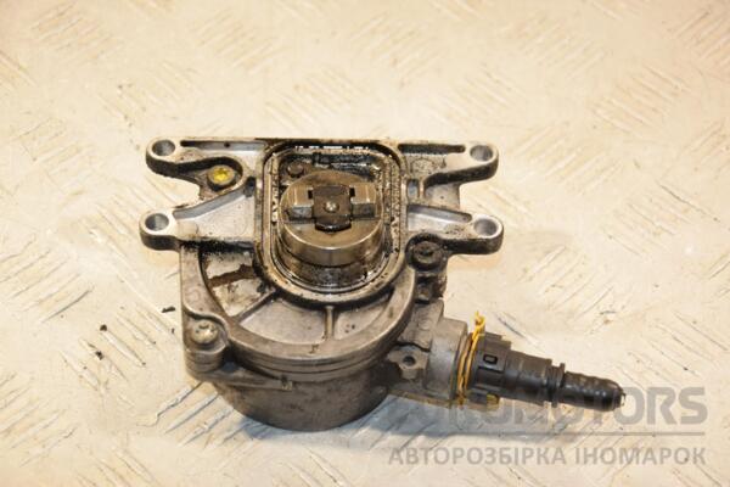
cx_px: 365
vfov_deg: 13.8
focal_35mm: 99
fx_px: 2007
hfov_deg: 20.6
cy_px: 244
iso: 800
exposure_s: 1/200
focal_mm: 66
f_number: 5.6
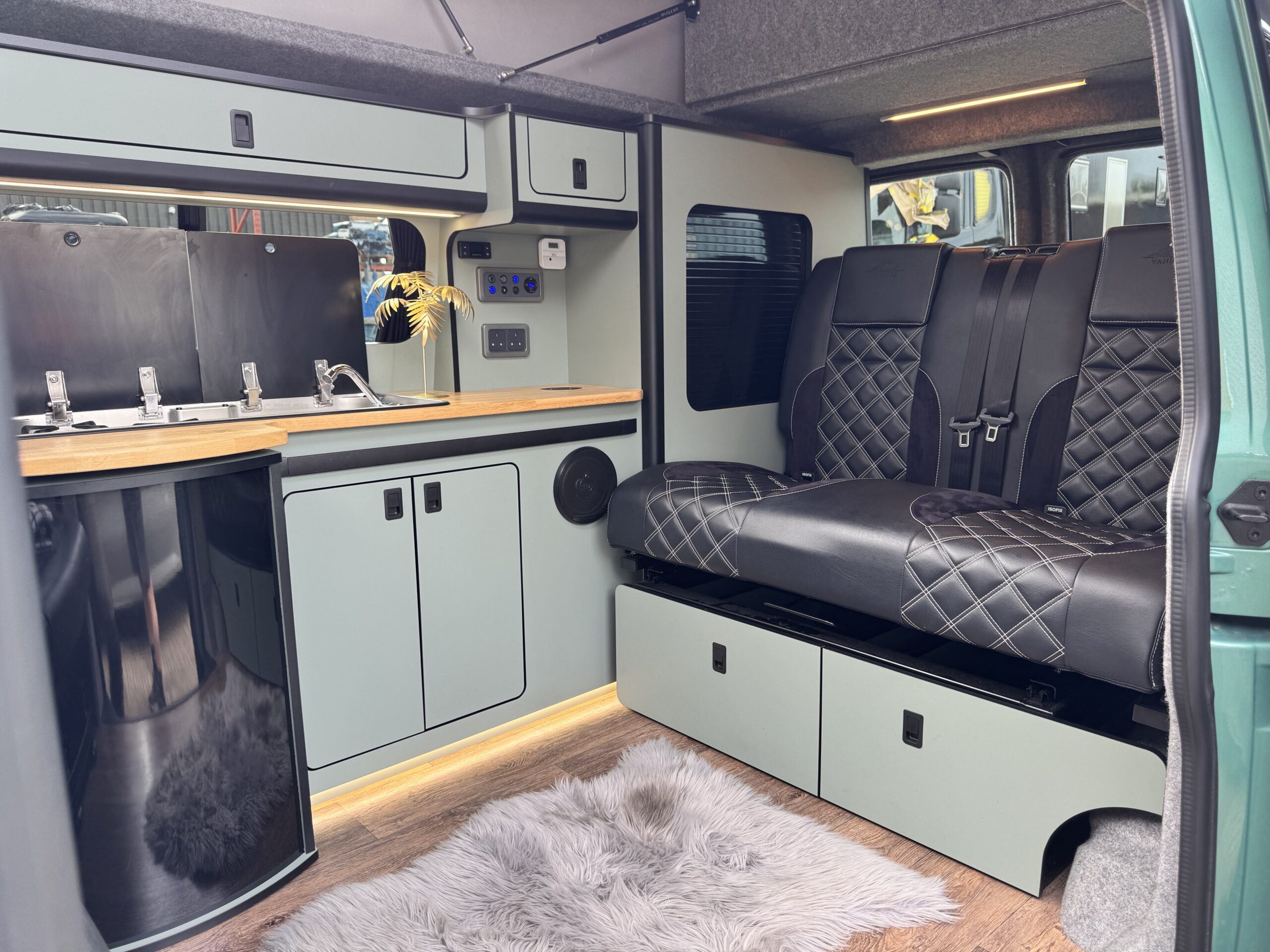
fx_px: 881
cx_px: 635
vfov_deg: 56.8
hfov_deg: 71.6
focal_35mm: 24
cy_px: 476
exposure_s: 1/141
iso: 64
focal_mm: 6.76
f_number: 1.78
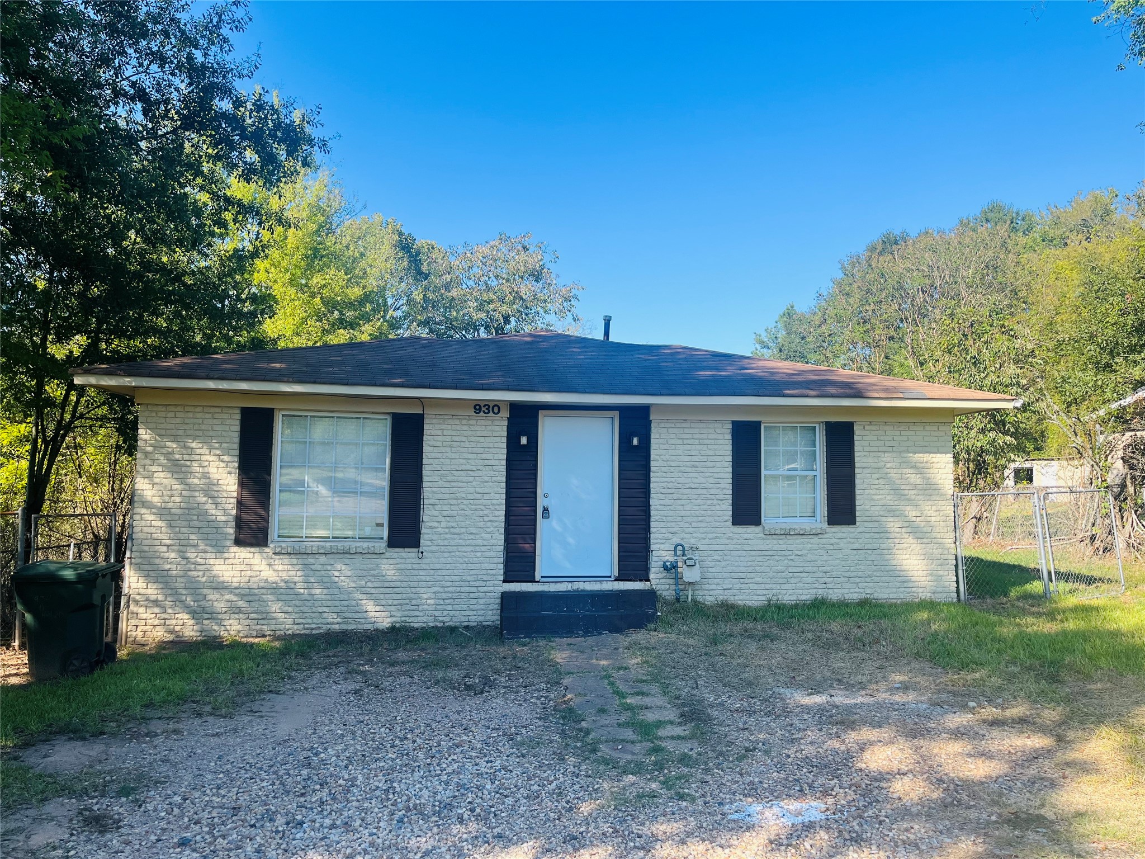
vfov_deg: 53.1
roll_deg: -1.0
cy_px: 430
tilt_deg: +2.7
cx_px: 572
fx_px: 860
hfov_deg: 67.3
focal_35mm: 26
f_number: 1.6
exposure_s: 1/1404
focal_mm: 5.1
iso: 50
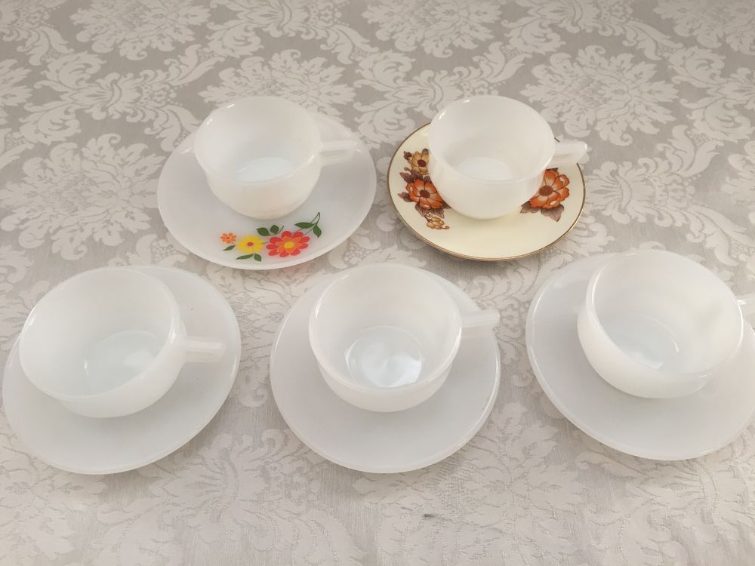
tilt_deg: -56.3
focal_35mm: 29
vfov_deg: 48.2
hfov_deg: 61.7
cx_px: 378
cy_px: 283
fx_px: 633
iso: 50
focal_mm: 4.15
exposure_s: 1/33
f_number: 2.2
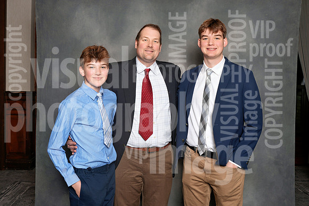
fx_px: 348
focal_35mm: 40
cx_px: 154
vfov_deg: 33.0
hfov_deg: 47.9
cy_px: 103
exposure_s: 1/125
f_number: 7.1
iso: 100
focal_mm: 27
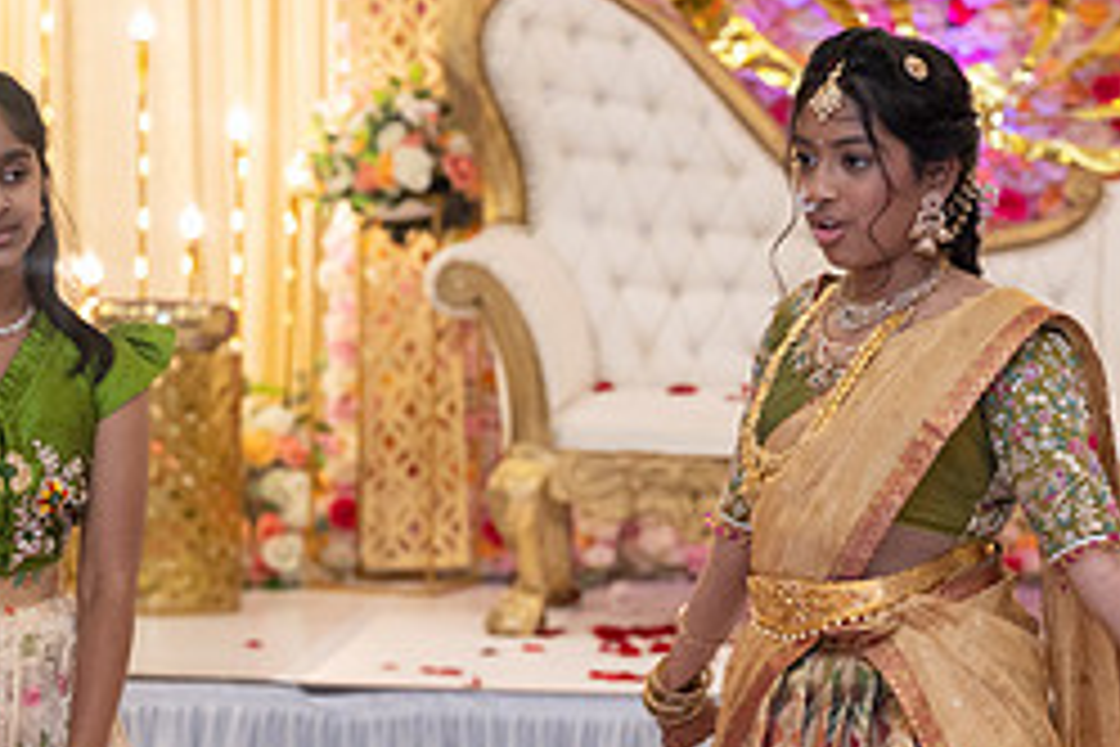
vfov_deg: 8.1
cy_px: 677
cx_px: 625
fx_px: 5257
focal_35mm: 169
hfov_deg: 12.2
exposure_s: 1/160
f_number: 3.2
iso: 1000
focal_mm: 70
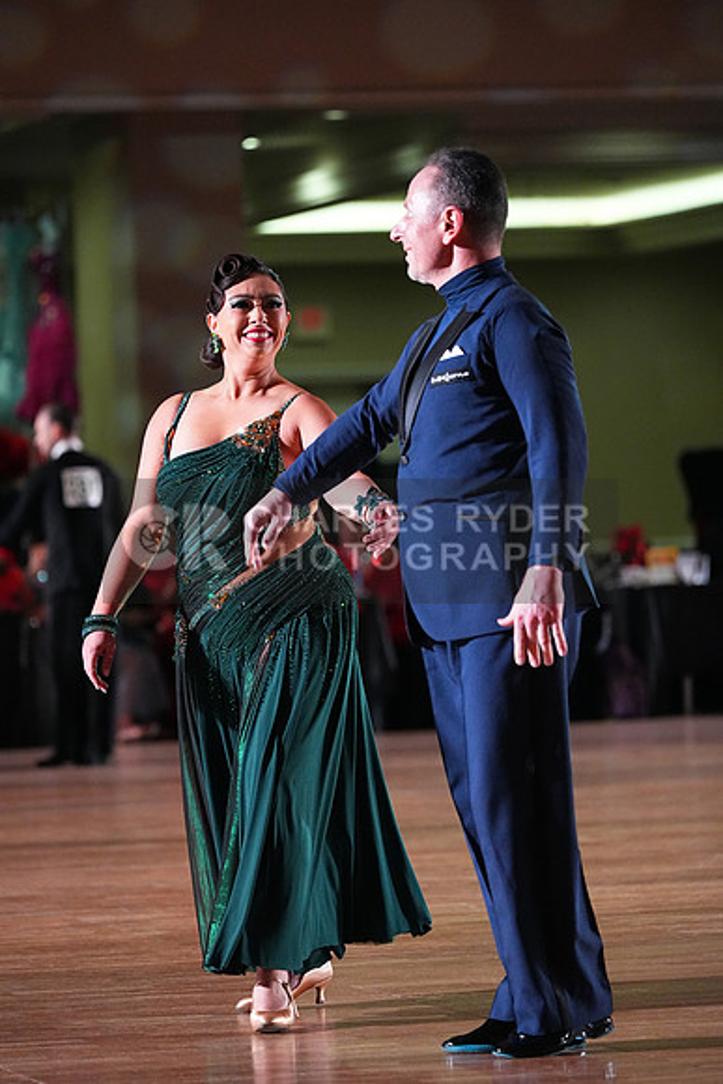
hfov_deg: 6.9
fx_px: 6021
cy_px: 542
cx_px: 362
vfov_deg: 10.3
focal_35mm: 200
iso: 8000
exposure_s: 1/400
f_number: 4.5
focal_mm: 200
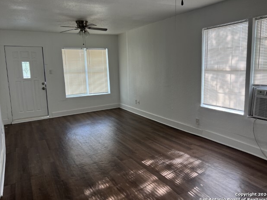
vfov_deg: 51.4
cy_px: 98
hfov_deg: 65.3
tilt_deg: -8.5
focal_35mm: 27
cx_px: 131
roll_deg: +1.6
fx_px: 208
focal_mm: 5.7
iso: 64
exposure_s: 1/121
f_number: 1.5
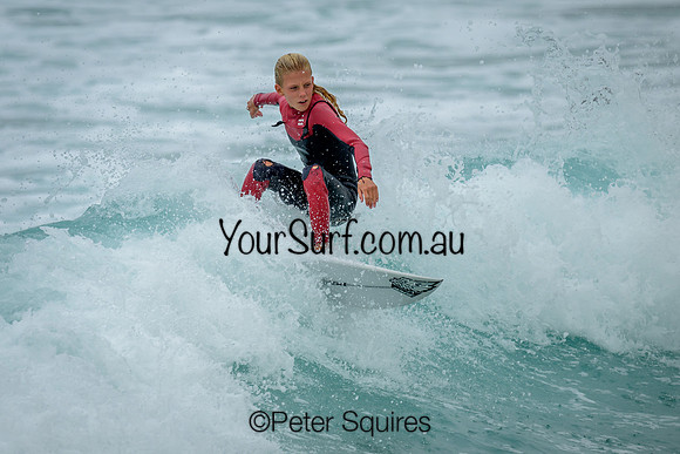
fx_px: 20689
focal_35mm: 1095
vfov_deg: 1.3
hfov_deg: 1.9
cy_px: 230
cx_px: 215
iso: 200
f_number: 6.3
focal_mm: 800
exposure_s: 1/2000
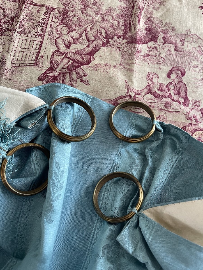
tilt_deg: -78.5
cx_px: 102
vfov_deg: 69.4
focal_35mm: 25
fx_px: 195
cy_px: 135
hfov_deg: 54.9
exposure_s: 1/68
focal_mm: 5.1
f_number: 1.6
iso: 125
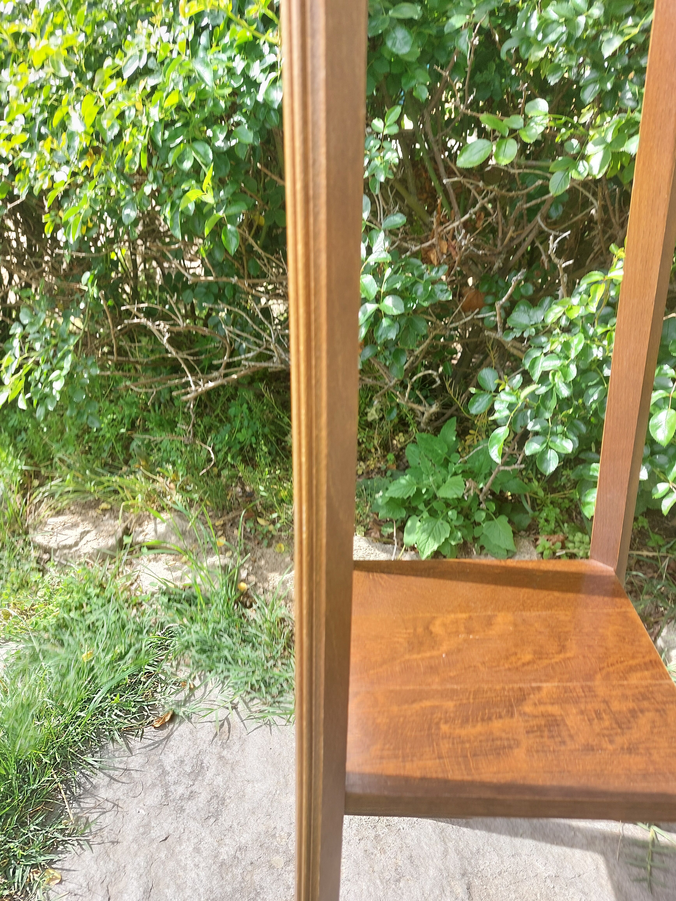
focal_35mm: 25
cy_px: 450
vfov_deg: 69.4
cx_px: 338
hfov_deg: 54.9
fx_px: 651
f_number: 1.8
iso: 25
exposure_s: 1/176
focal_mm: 5.23
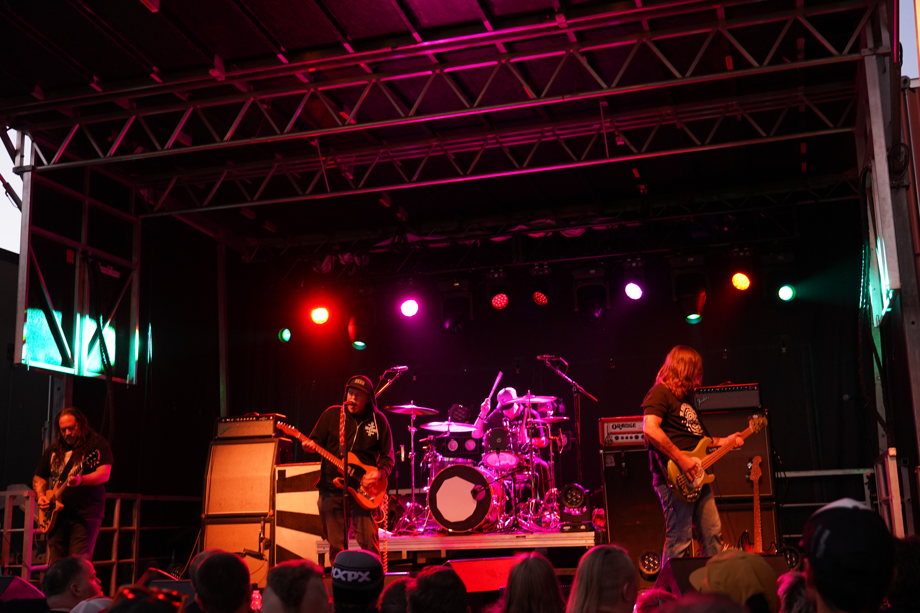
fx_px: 1048
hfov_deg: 47.4
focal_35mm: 41
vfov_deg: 32.6
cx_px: 468
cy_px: 307
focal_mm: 40
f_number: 4
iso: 2500
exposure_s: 1/60
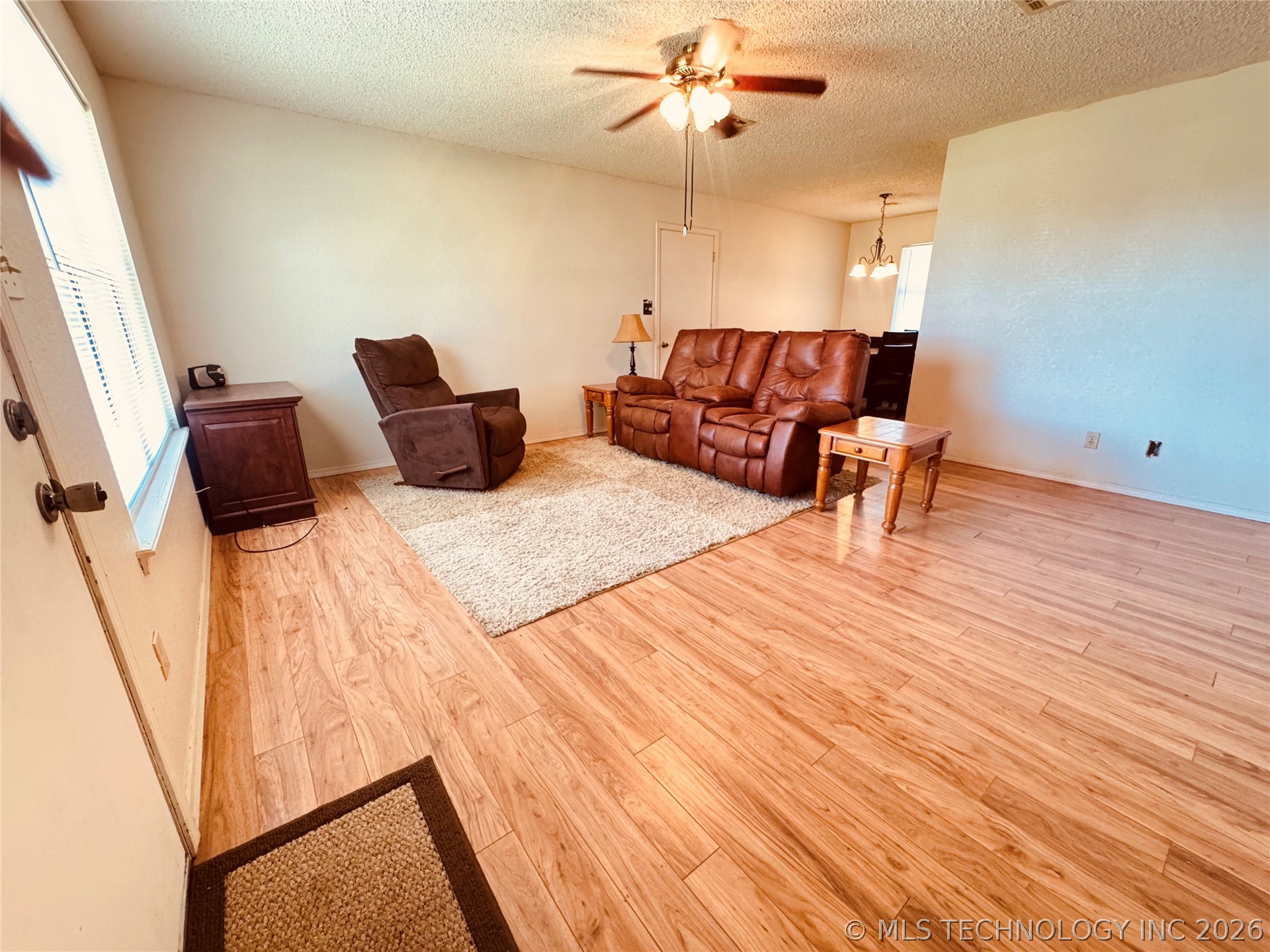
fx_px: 514
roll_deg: +0.3
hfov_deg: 102.1
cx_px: 635
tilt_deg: -18.2
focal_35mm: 14
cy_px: 476
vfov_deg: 85.7
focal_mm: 2.22
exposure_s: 1/60
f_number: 2.2
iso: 640
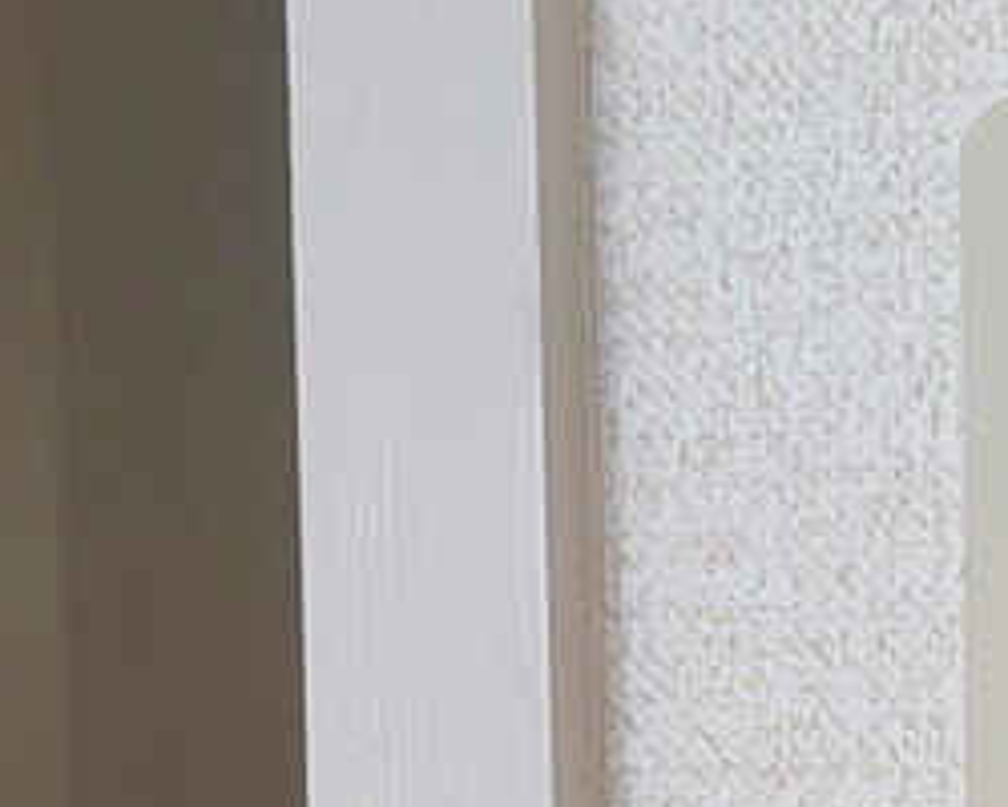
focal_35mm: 60
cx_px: 1185
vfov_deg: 23.8
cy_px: 892
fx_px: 1790
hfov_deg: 27.9
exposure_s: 1/60
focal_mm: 5.23
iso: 50
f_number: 1.8
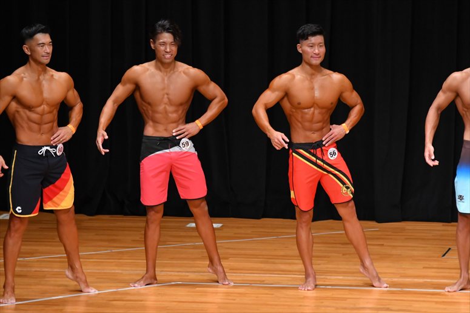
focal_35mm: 285
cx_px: 235
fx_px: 3719
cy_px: 156
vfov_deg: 4.8
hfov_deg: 7.2
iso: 4000
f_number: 5.6
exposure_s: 1/400
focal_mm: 190
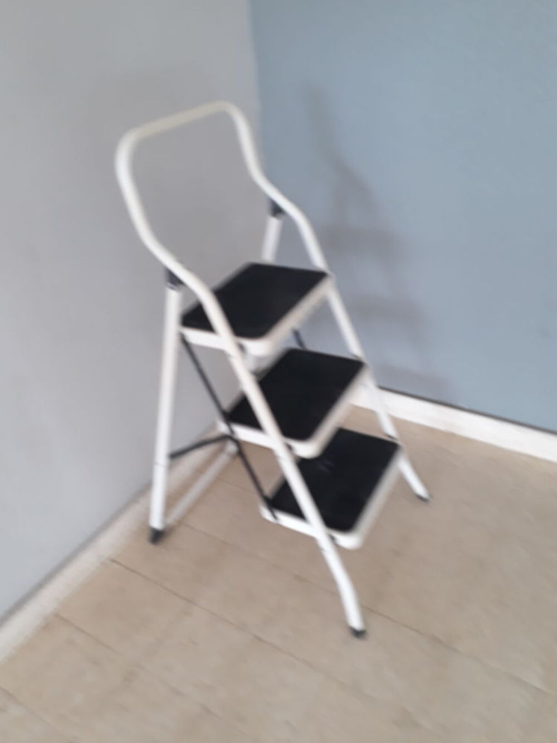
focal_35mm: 27
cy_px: 372
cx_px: 278
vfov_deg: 65.3
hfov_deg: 51.4
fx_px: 579
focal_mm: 3.6
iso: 64
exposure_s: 1/30
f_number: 1.9
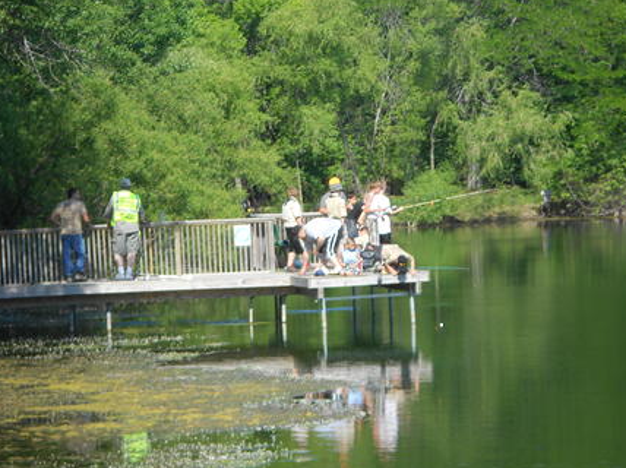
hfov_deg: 13.9
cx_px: 331
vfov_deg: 10.4
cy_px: 227
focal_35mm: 142
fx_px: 2565
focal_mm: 23
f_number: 6.5
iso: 80
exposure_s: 1/125
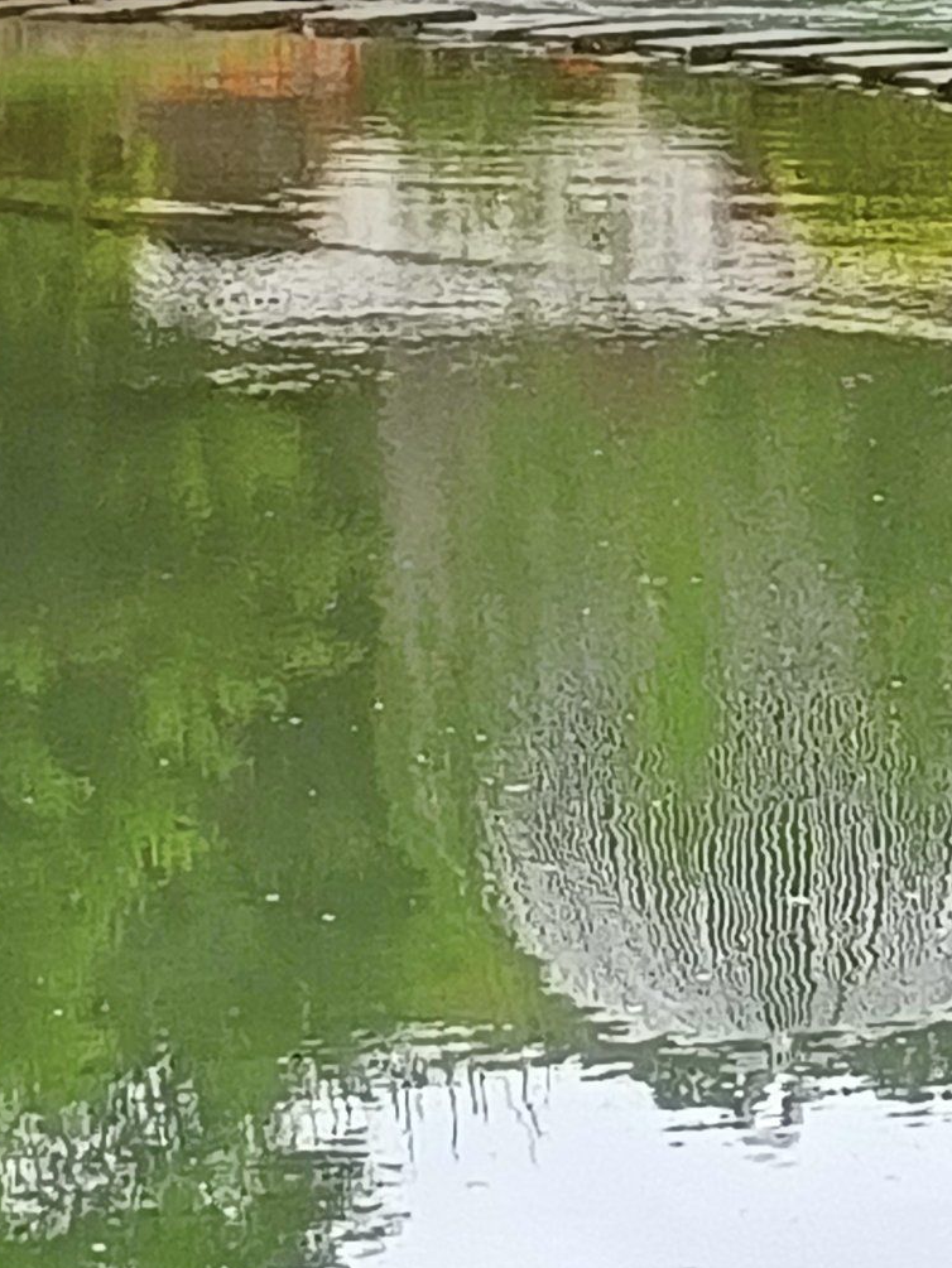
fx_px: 7369
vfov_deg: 9.8
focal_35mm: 201
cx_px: 63
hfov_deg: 7.4
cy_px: -3
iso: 100
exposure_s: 1/200
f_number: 1.9
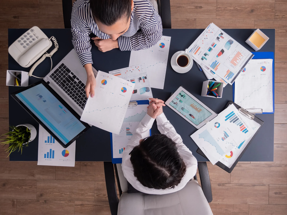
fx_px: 265
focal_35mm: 32
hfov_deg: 56.8
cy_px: 108
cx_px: 144
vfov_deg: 44.2
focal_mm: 16
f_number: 2.8
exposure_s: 1/60
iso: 800
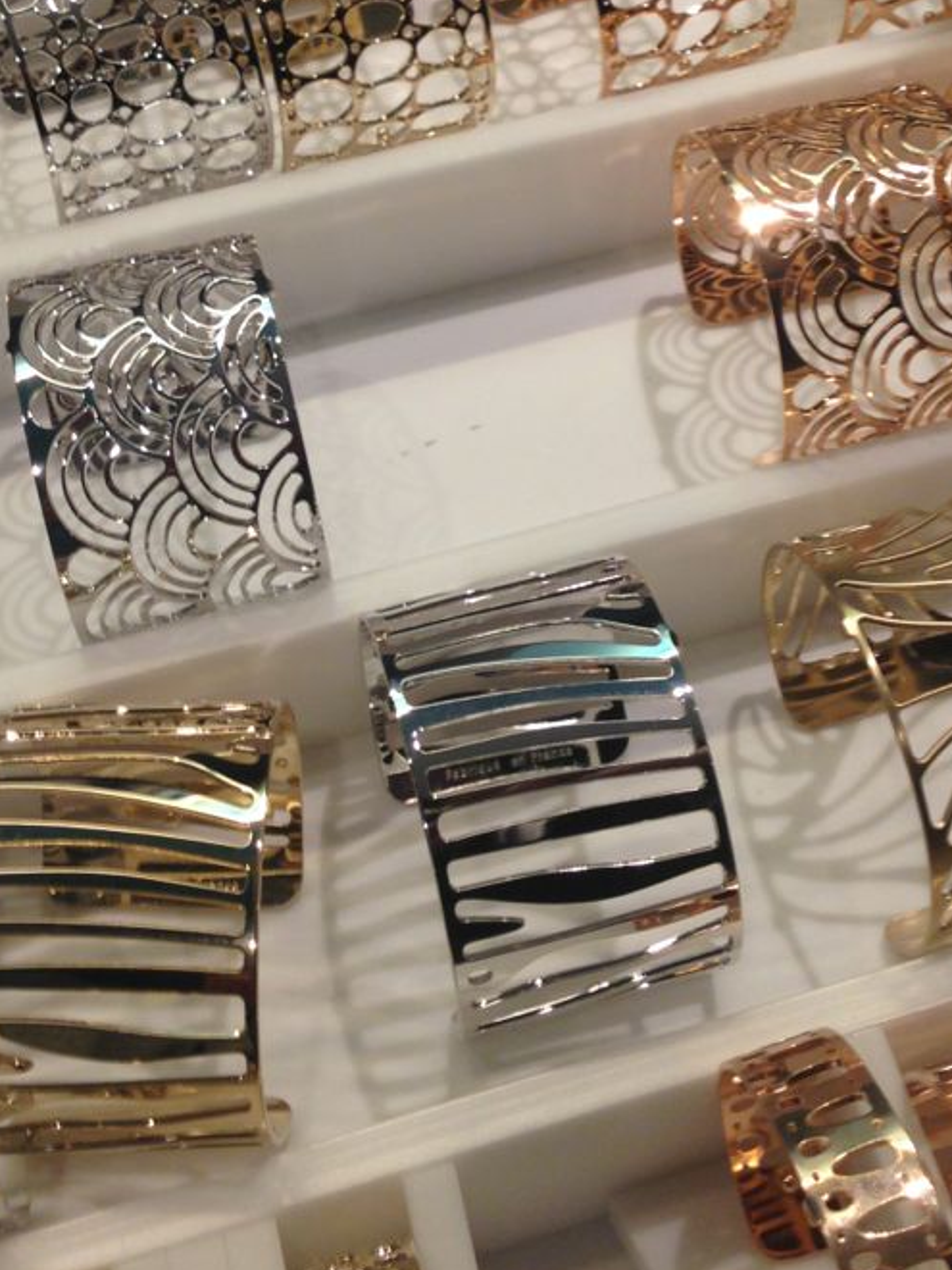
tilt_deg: -38.9
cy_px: 264
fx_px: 2347
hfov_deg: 22.9
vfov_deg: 29.6
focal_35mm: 64
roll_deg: +2.3
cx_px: 444
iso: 50
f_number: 2.4
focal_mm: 4.12
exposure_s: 1/20
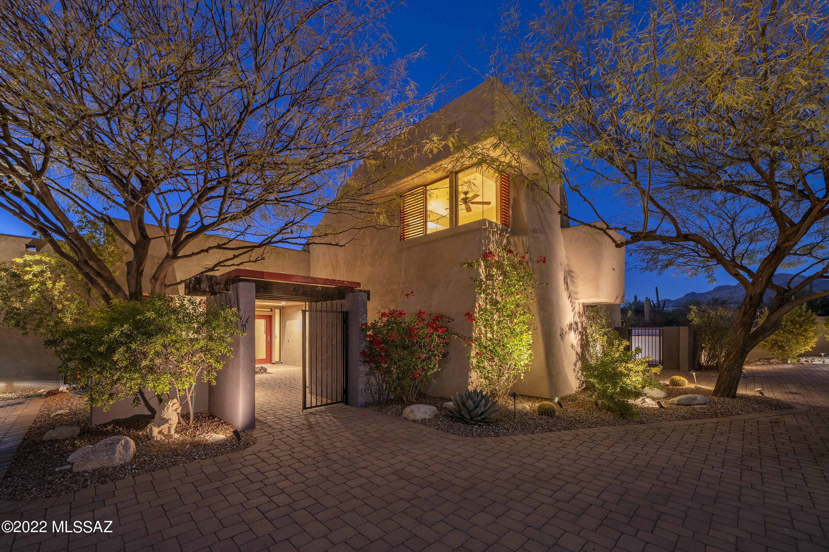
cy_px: 276
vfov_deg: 90.0
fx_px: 276
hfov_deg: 112.6
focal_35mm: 12
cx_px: 414
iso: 100
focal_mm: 12
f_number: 7.1
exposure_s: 30
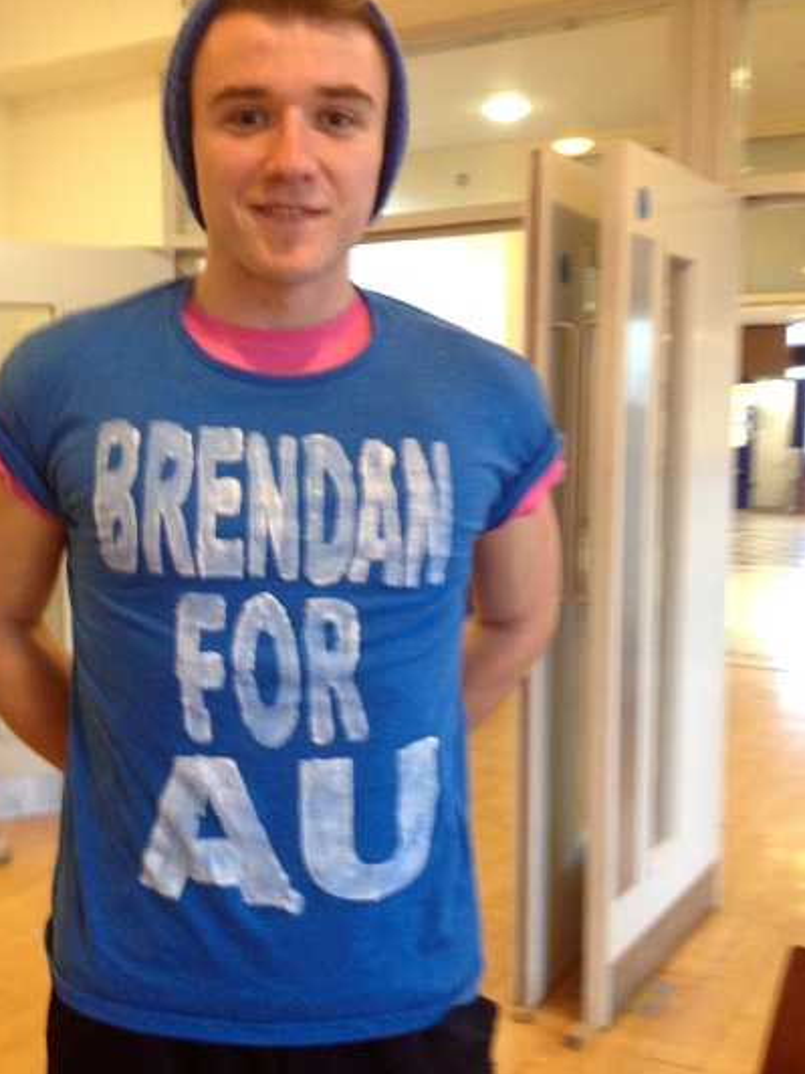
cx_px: 315
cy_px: 554
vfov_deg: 43.8
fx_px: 1333
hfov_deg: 33.5
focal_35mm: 43
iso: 125
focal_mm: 4.28
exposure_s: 1/20
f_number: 2.4
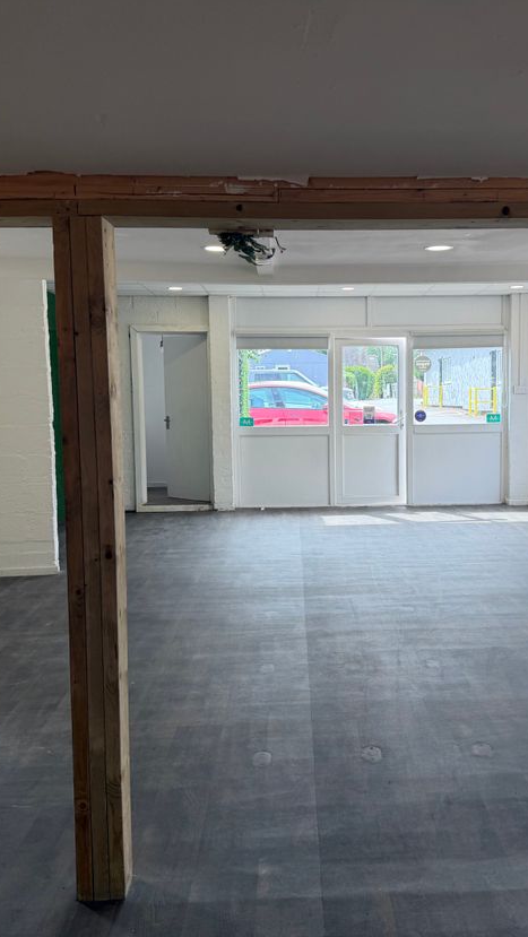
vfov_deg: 56.6
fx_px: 870
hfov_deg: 33.5
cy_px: 467
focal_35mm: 35
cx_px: 339
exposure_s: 1/286
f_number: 1.78
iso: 64
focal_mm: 6.76
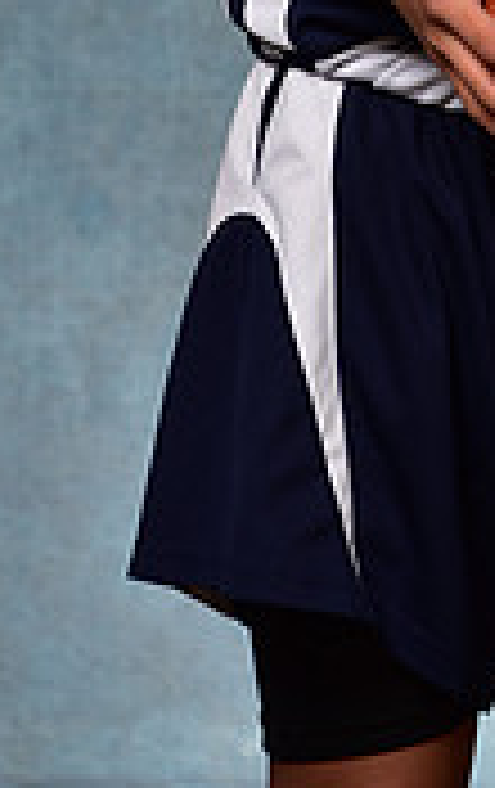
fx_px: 5073
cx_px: 457
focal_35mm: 236
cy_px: -423
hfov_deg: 5.6
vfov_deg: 8.7
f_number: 5
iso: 100
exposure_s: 1/200
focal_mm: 70
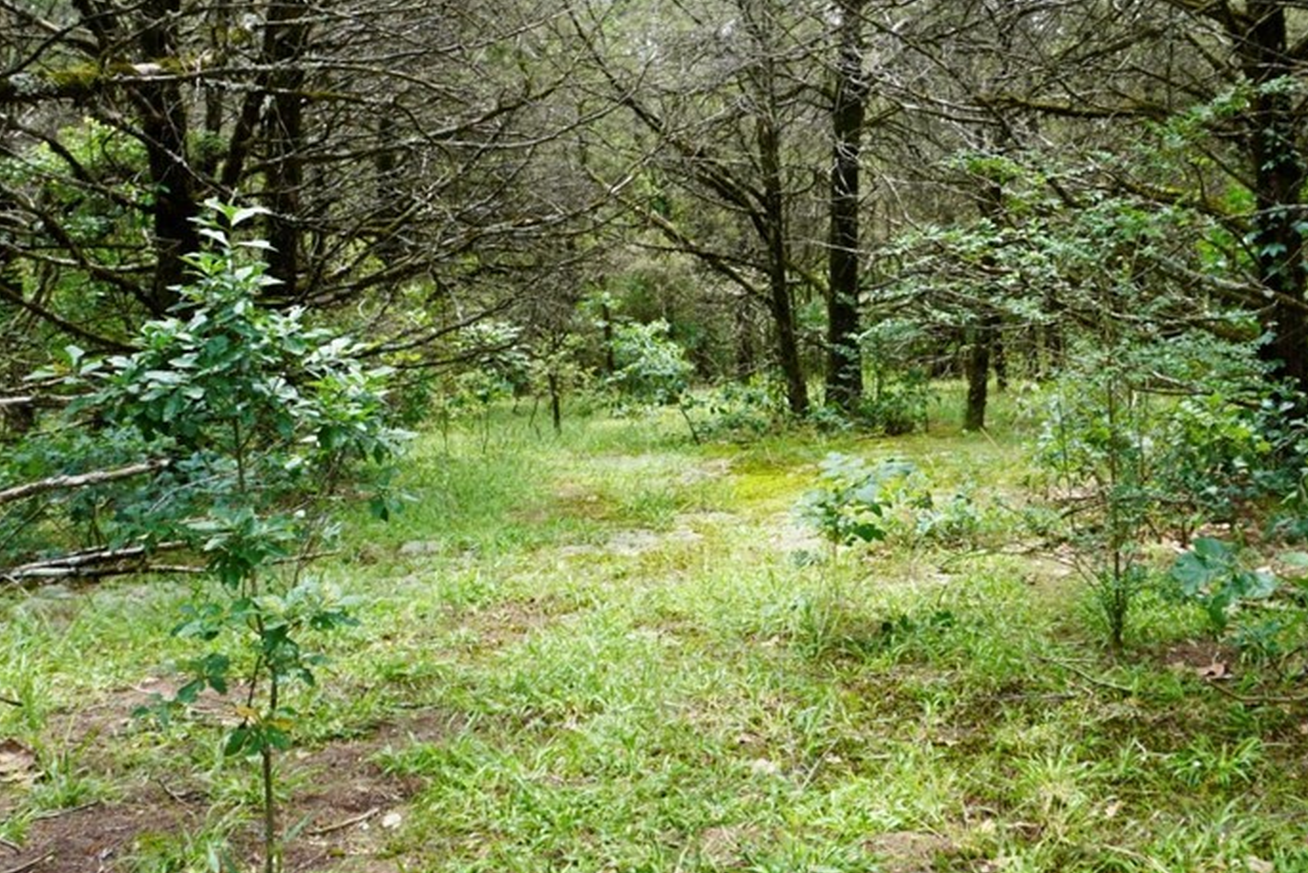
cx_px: 813
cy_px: 309
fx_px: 1381
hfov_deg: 50.2
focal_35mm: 38
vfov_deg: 34.8
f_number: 5
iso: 100
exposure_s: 1/80
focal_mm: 16
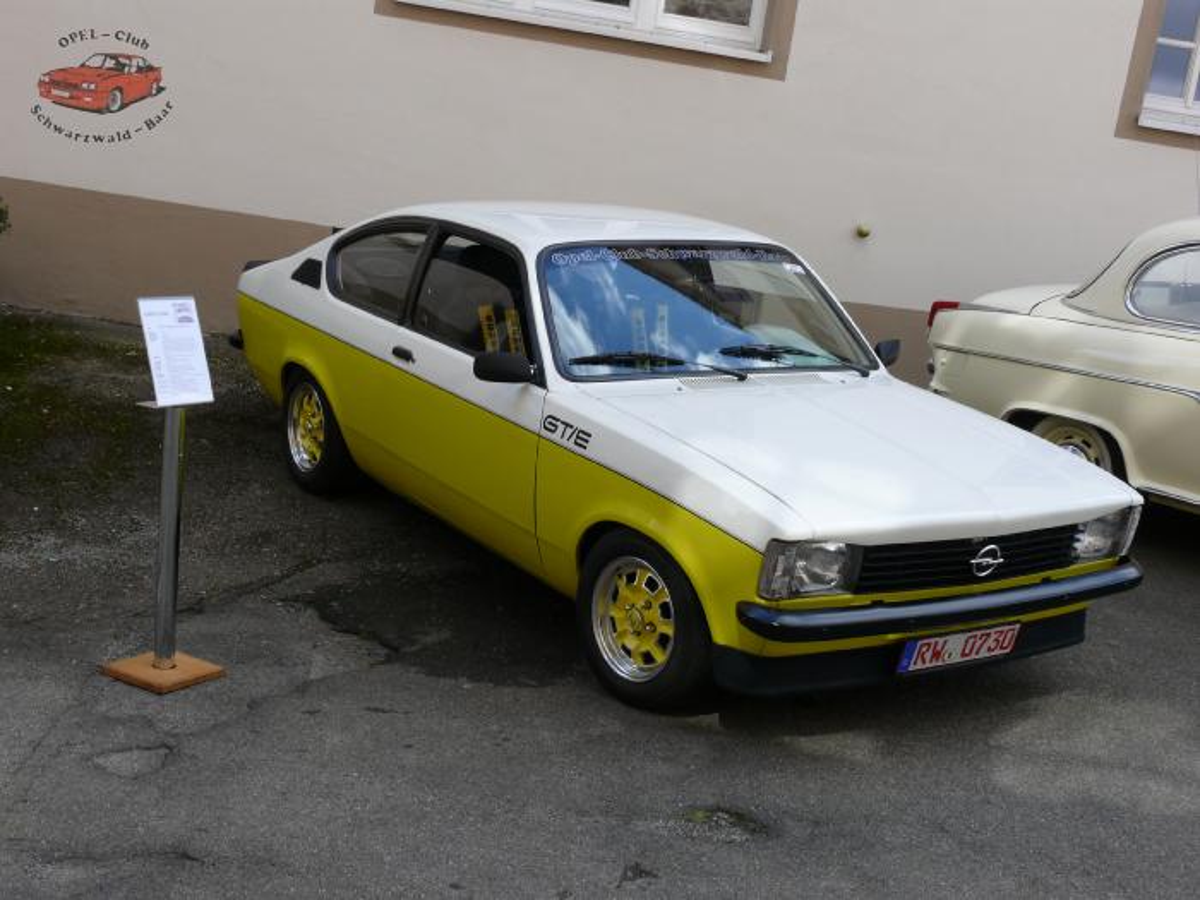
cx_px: 600
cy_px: 450
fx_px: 1699
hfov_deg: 38.9
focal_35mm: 49
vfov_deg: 29.7
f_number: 5
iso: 100
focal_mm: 10.4
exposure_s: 1/200
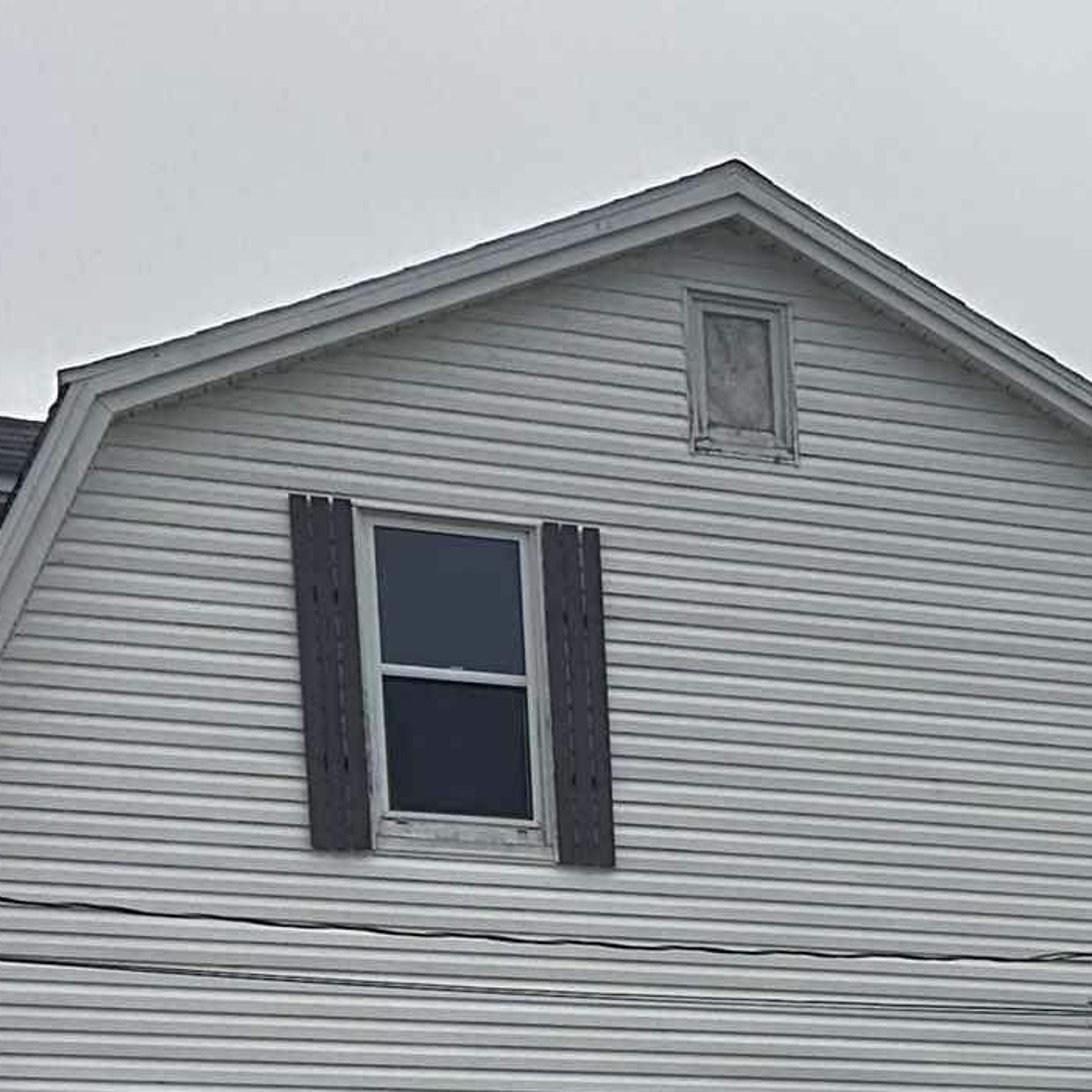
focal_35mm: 93
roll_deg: +0.7
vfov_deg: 16.9
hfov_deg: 15.7
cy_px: 1645
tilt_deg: -3.5
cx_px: 2020
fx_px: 3319
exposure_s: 1/9709
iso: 80
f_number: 1.78
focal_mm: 6.86
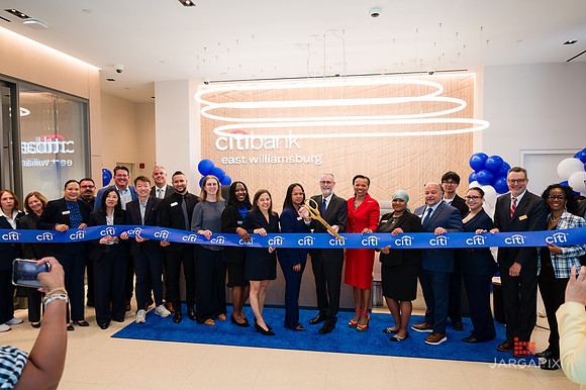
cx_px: 293
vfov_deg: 52.9
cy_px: 195
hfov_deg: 73.6
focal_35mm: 24
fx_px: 392
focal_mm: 24
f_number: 4
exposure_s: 1/200
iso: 800
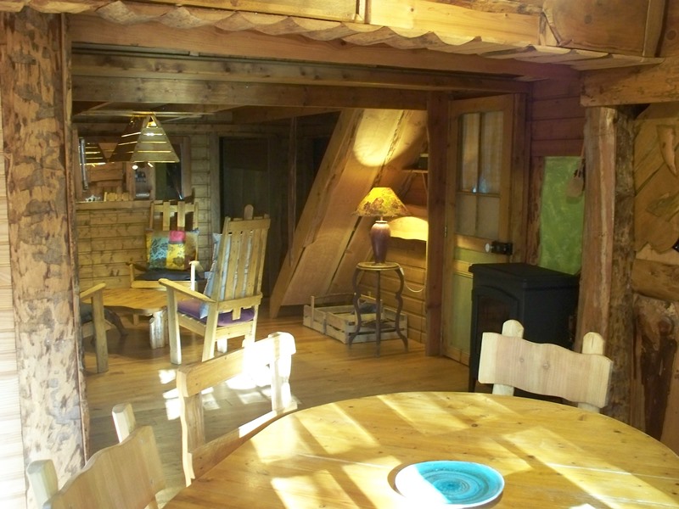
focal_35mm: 36
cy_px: 254
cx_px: 340
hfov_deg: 51.4
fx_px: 706
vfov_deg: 39.7
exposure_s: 1/25
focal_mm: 7.54
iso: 400
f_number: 2.8
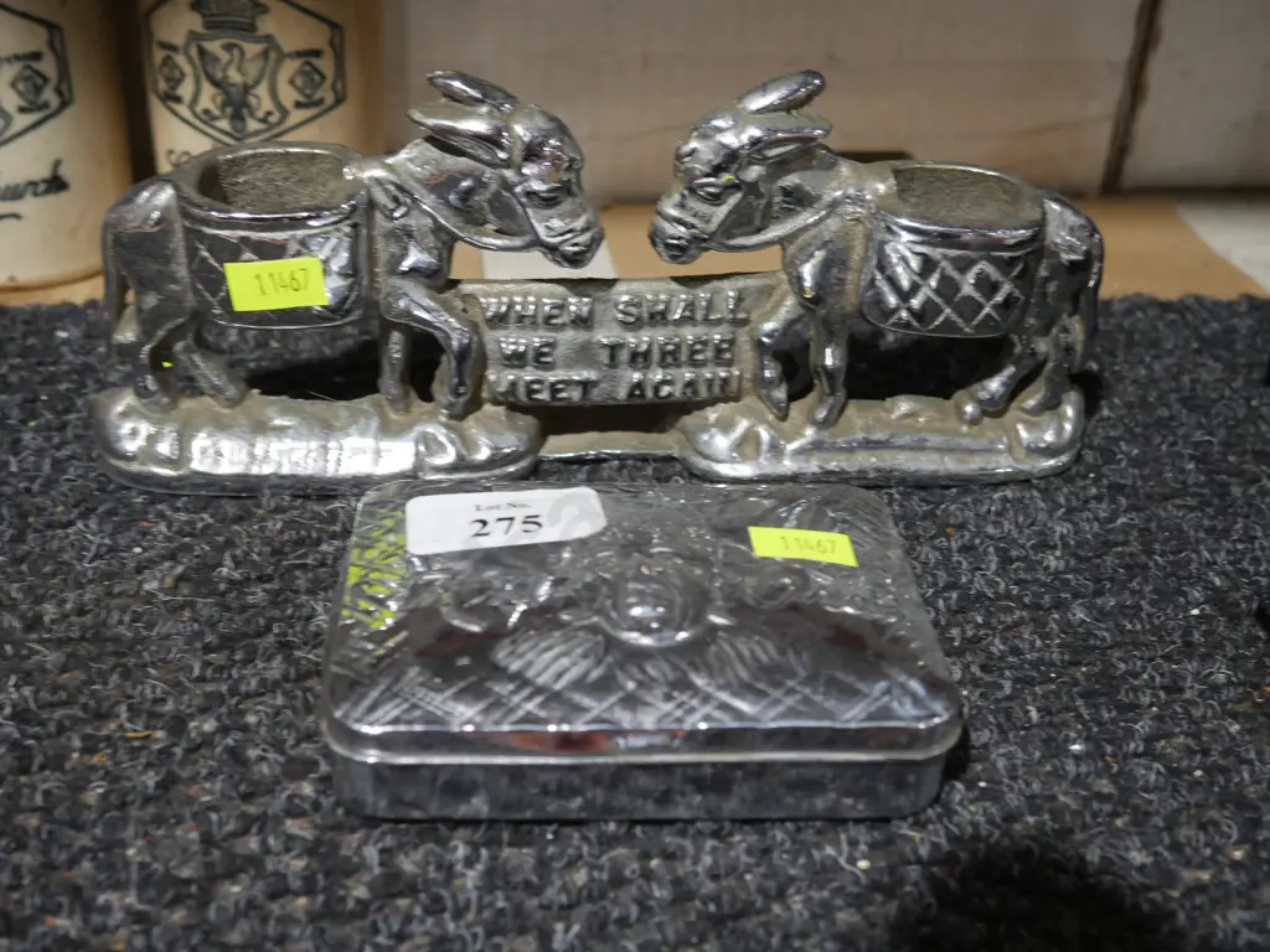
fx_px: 1541
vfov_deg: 34.3
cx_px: 635
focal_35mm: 42
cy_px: 476
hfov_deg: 44.8
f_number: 4.6
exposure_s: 1/60
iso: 1000
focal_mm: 21
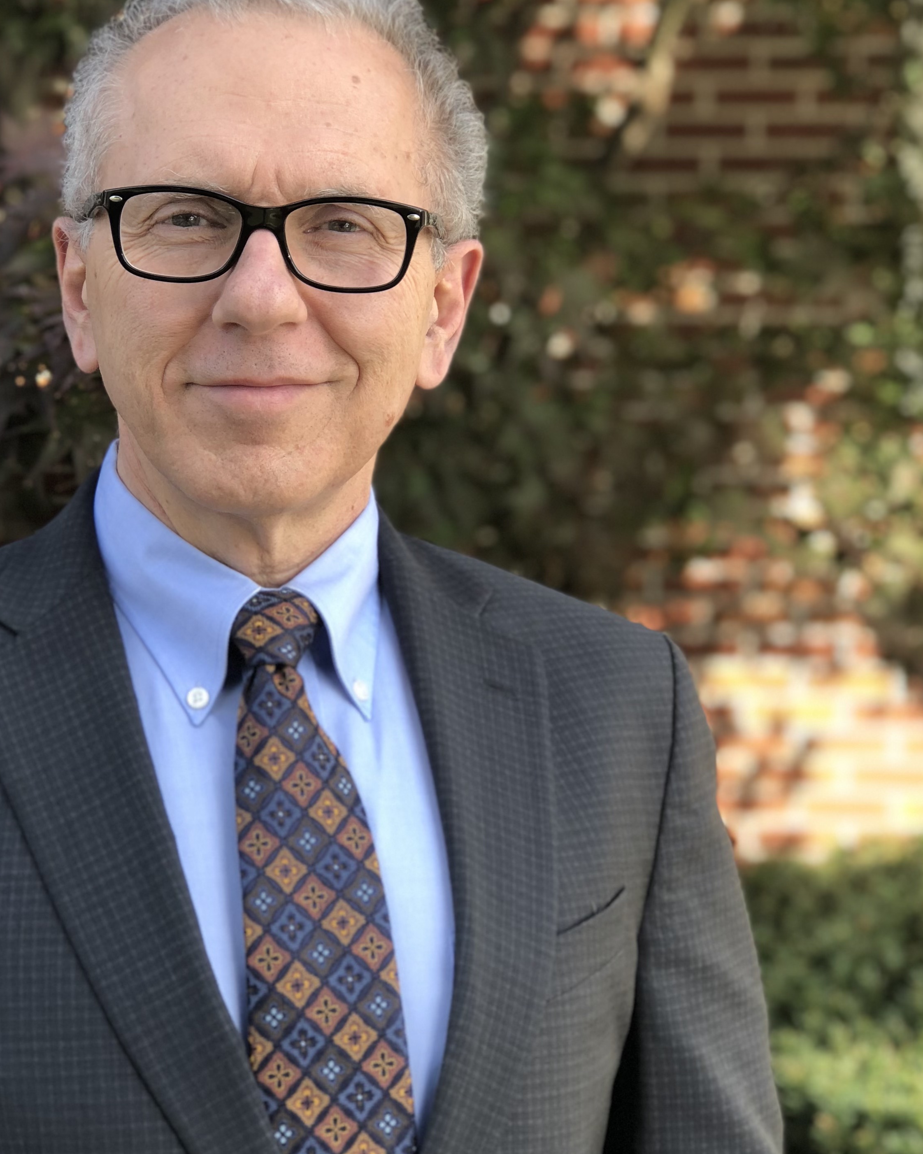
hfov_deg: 19.1
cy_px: 546
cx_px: 329
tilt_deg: -5.7
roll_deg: -0.4
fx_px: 2732
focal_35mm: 80
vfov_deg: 23.8
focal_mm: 6.6
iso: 25
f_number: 2.8
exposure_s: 1/120
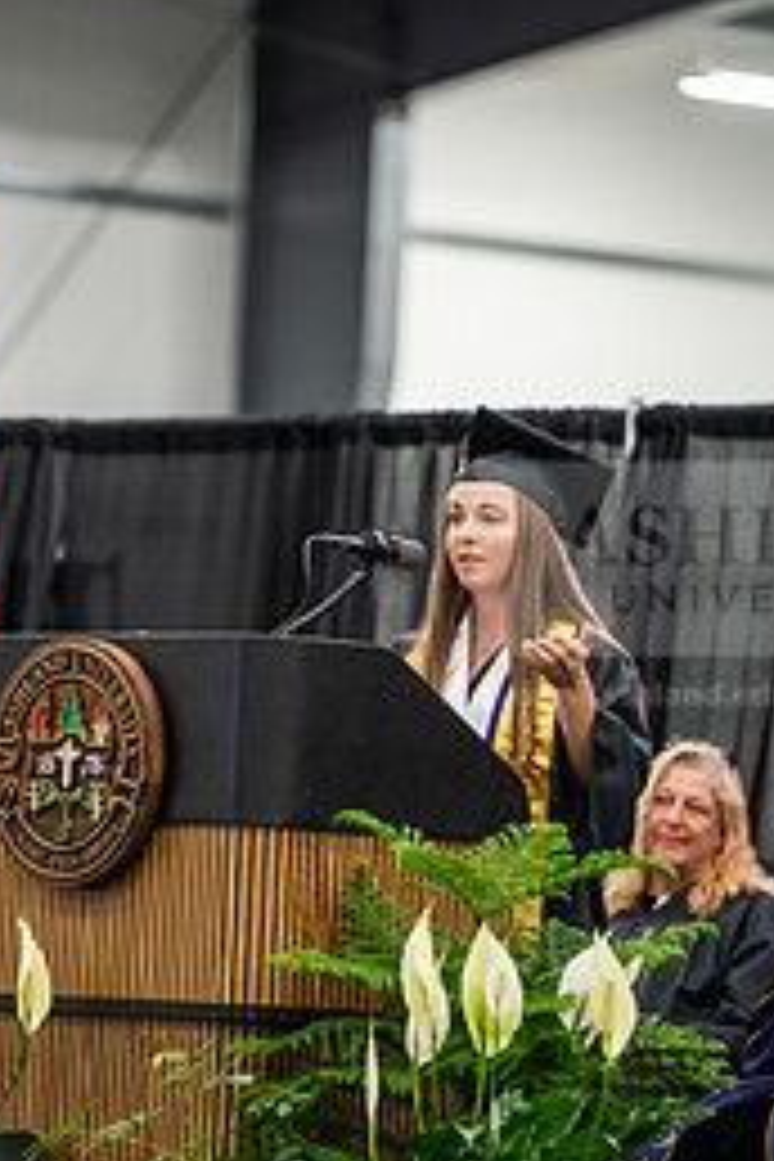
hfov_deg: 5.6
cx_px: 405
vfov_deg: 8.4
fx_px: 7868
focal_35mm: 244
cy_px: 742
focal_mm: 140
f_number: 2.8
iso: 2500
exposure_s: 1/200
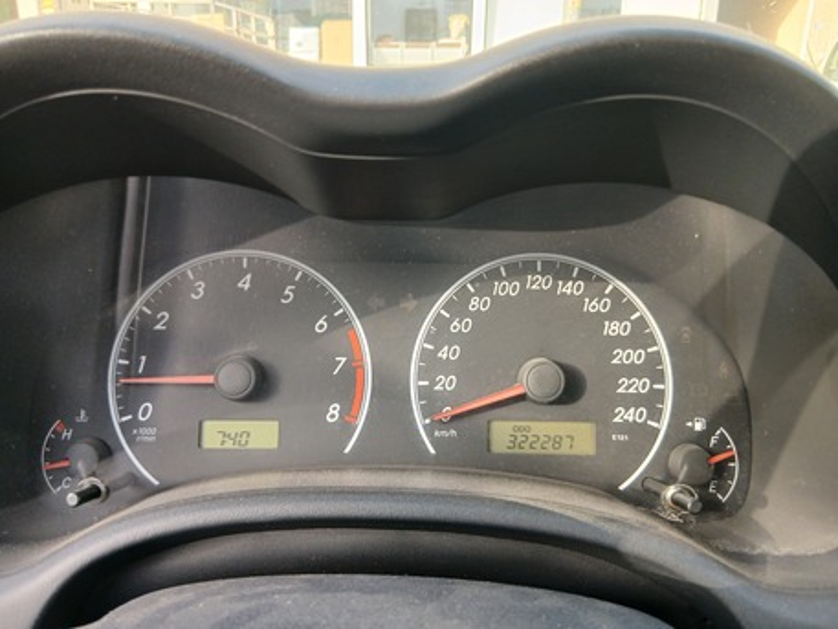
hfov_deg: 67.3
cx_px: 419
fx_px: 630
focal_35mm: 26
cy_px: 314
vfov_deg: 53.1
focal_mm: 3.98
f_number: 1.8
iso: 80
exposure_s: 1/60
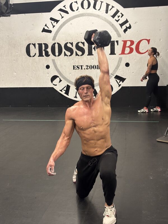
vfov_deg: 36.8
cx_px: 84
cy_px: 112
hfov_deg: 28.0
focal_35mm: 52
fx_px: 336
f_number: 1.6
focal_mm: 5.96
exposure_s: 1/60
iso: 160
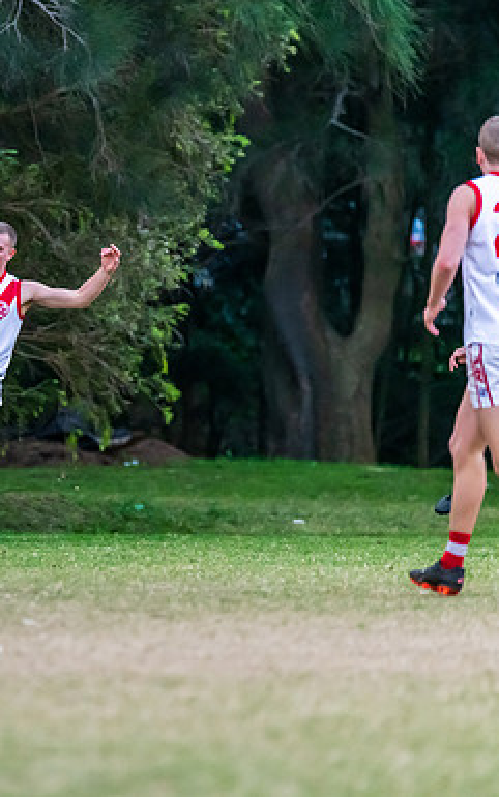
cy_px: 399
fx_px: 15388
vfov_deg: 3.0
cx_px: -63
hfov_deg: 1.9
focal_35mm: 708
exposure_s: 1/1250
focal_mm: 450
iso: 3200
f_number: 6
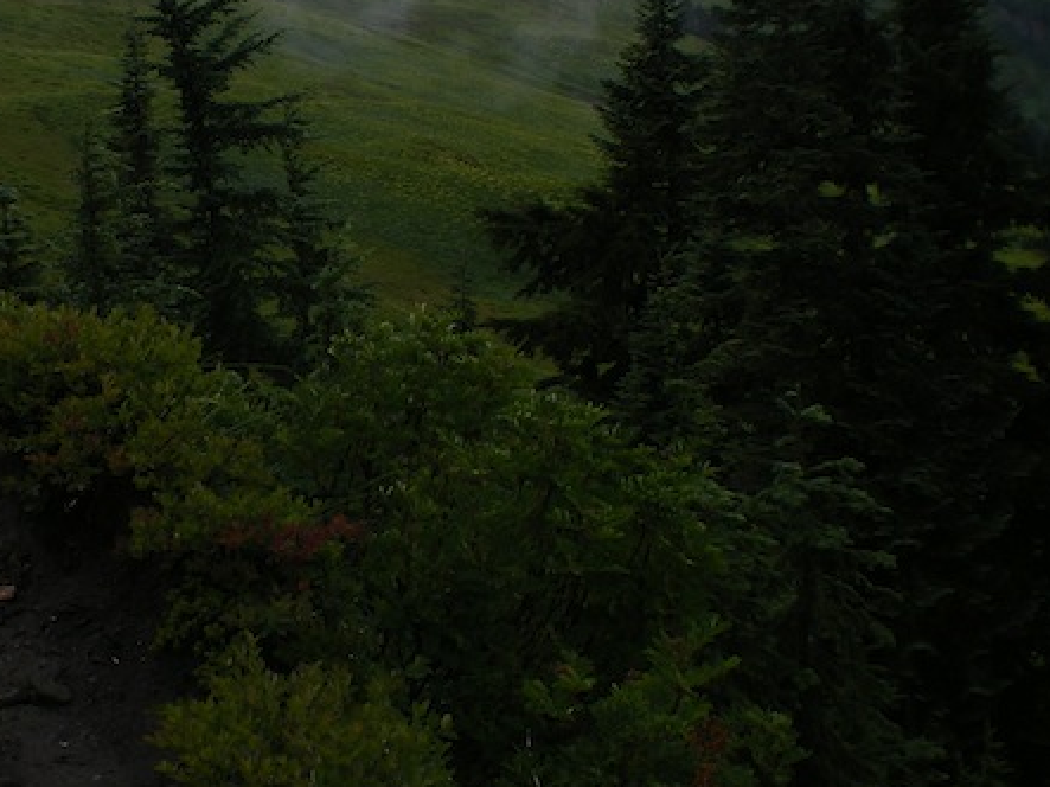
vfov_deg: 22.4
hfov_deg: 29.4
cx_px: 287
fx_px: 1971
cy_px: 201
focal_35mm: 65
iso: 50
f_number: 4.6
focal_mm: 6.3
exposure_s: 1/400
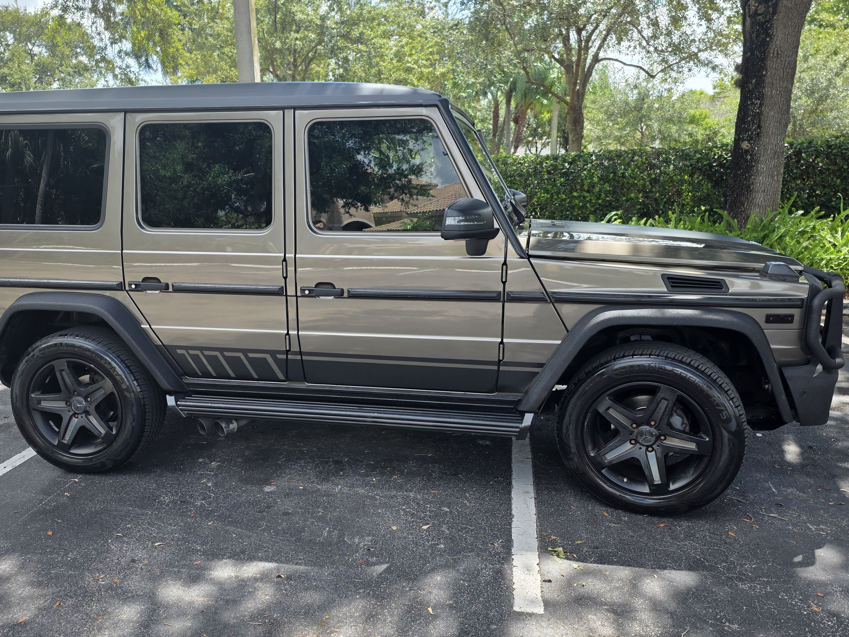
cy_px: 366
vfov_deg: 46.6
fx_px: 736
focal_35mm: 30
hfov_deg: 59.8
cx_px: 370
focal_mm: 6.25
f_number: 1.7
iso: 80
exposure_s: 1/1554
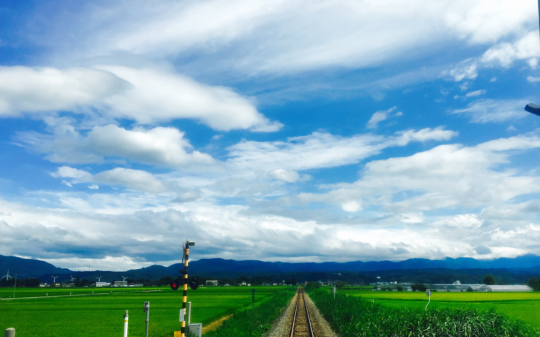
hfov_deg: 53.9
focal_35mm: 36
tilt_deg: +14.8
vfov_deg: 35.3
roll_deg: +0.8
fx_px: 530
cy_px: 168
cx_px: 304
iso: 25
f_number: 2.2
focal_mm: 4.15
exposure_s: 1/1923
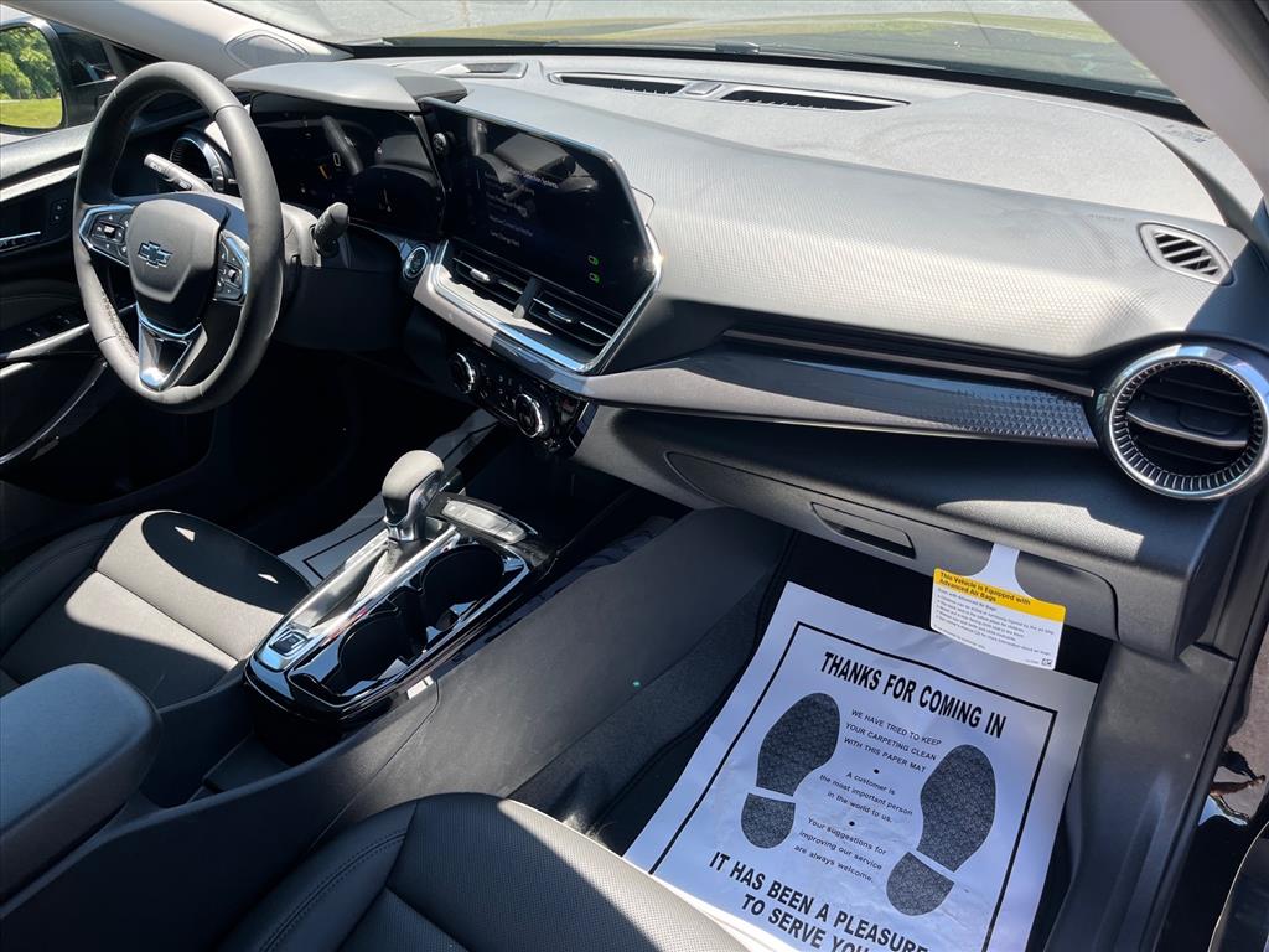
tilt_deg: -32.3
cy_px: 476
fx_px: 953
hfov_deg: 67.3
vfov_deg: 53.1
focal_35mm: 26
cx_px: 634
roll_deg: +6.2
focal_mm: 5.1
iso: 50
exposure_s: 1/443
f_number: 1.6
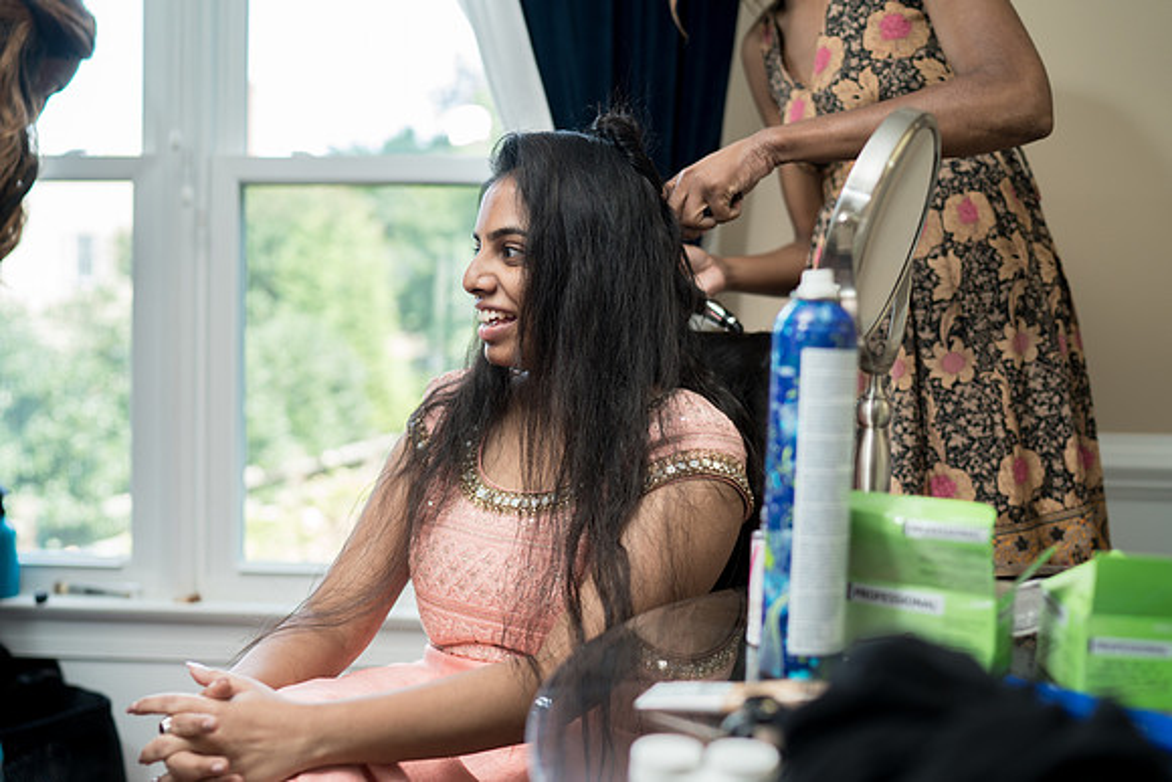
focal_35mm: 38
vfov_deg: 35.4
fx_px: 1224
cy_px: 391
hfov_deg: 51.2
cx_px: 586
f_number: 2
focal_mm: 35
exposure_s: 1/250
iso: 200
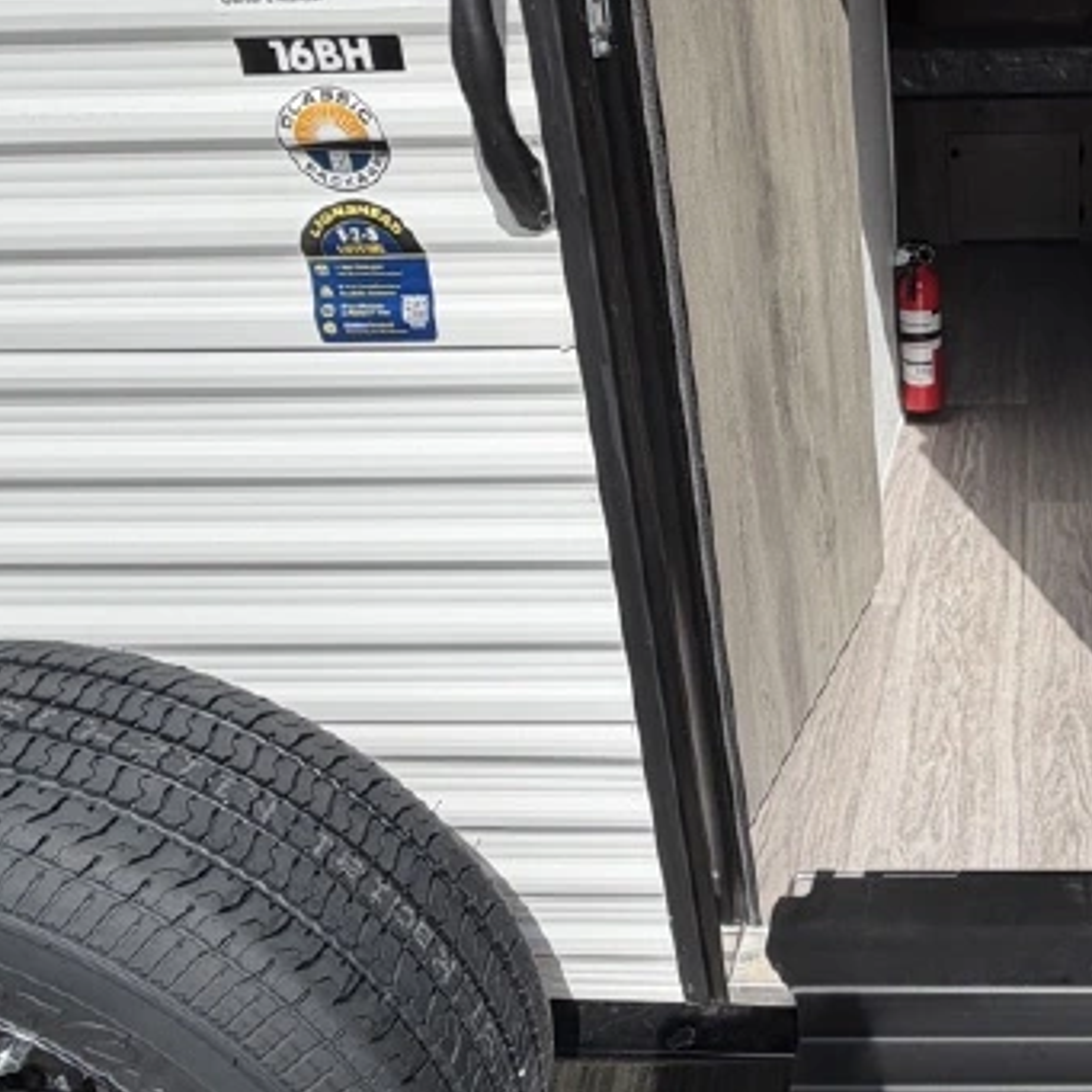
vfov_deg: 53.4
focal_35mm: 29
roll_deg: +1.8
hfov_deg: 48.7
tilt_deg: -18.0
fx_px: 1035
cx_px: 1015
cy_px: 291
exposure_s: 1/1167
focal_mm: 2.22
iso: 20
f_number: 2.2
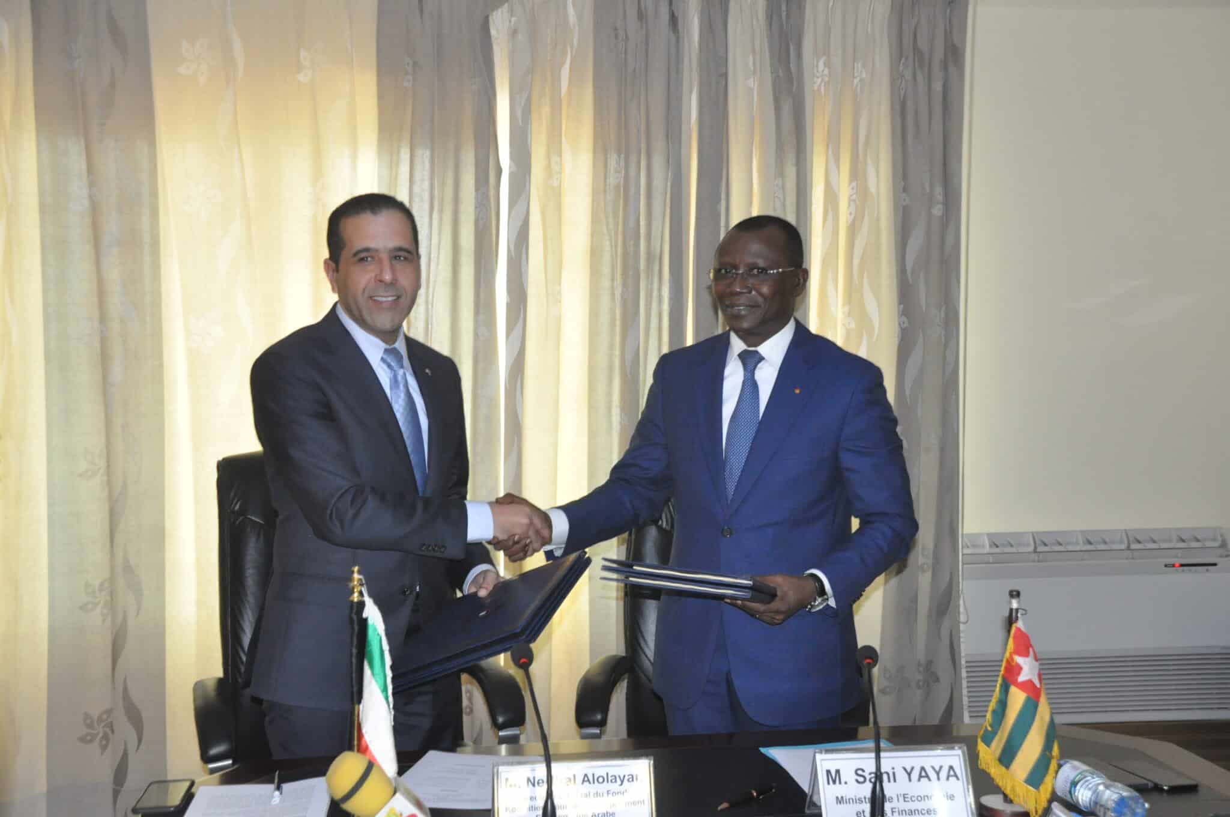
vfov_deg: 28.0
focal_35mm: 48
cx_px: 615
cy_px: 408
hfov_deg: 41.2
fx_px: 1638
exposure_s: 1/60
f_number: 5
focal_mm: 32
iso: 2000
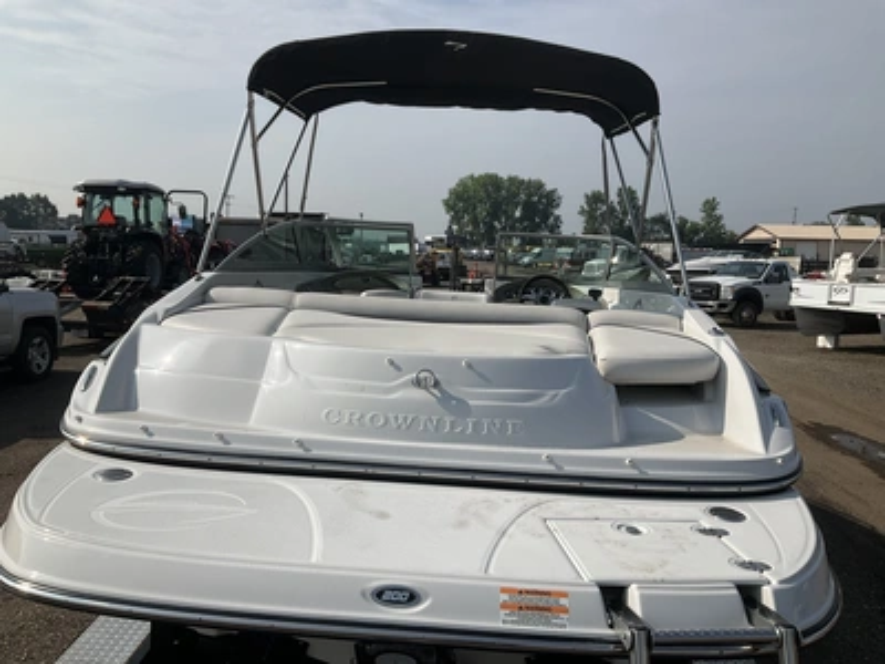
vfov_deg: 48.2
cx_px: 442
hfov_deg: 61.7
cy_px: 332
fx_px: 741
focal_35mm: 29
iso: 25
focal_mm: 3
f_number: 1.8
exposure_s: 1/4065
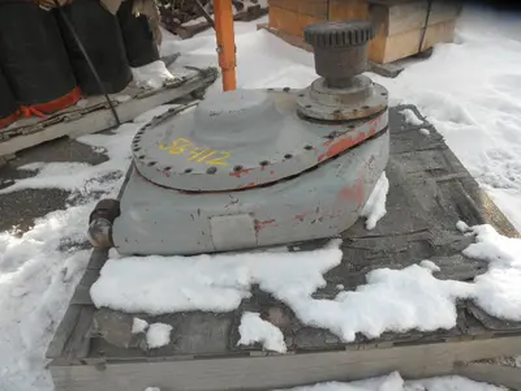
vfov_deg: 49.7
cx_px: 260
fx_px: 421
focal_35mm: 28
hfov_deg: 63.4
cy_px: 196
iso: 64
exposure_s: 1/200
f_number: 3
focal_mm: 5
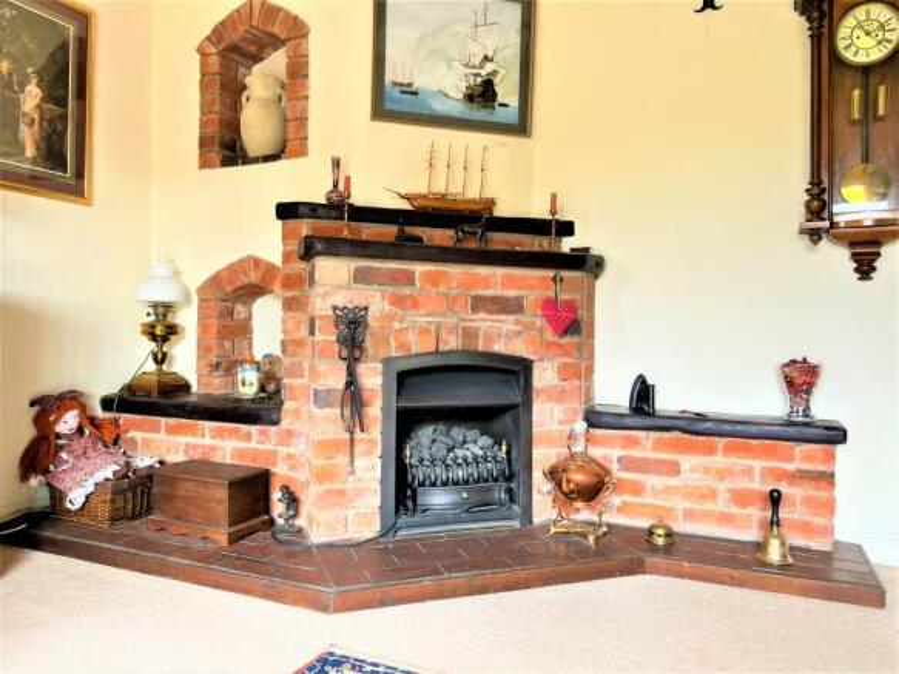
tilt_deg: -0.3
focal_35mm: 26
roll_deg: -0.8
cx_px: 450
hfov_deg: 67.3
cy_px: 337
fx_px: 675
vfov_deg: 53.0
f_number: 1.5
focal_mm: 5.7
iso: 100
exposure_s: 1/121
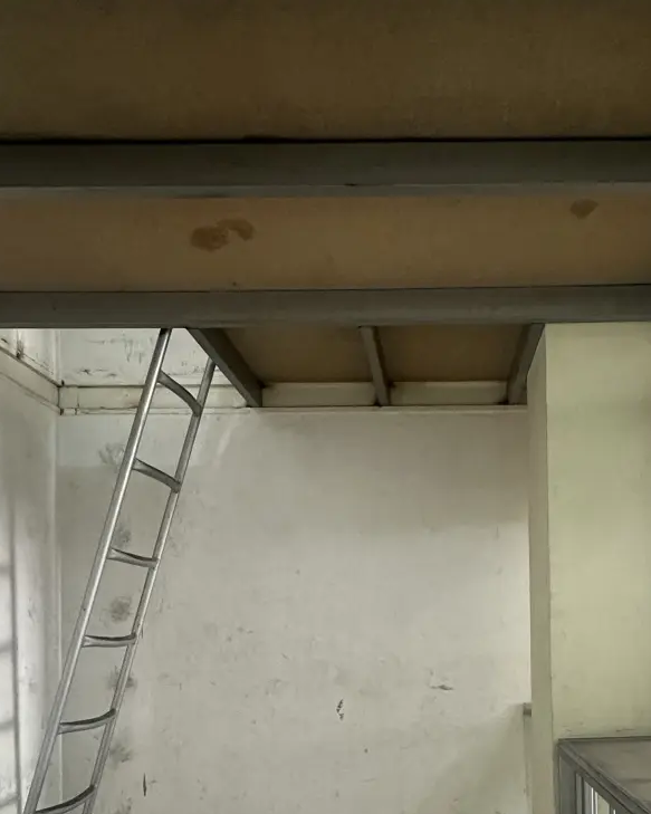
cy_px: 630
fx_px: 723
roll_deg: -0.7
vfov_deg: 55.4
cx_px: 442
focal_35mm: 30
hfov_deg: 47.6
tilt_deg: +1.2
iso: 640
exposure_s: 1/51
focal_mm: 2.22
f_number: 2.2
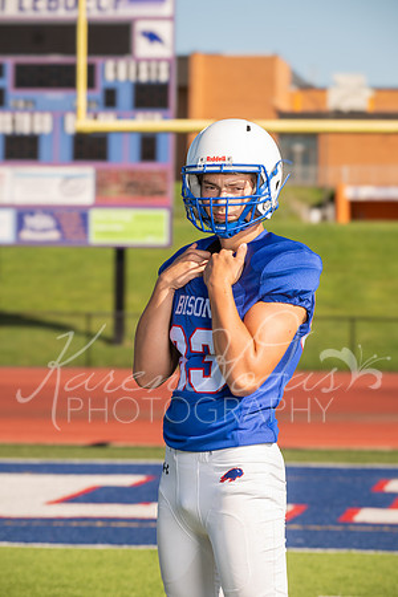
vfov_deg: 12.8
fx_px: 2653
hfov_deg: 8.6
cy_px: 298
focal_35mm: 160
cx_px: 199
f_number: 8
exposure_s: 1/250
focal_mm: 160
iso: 100
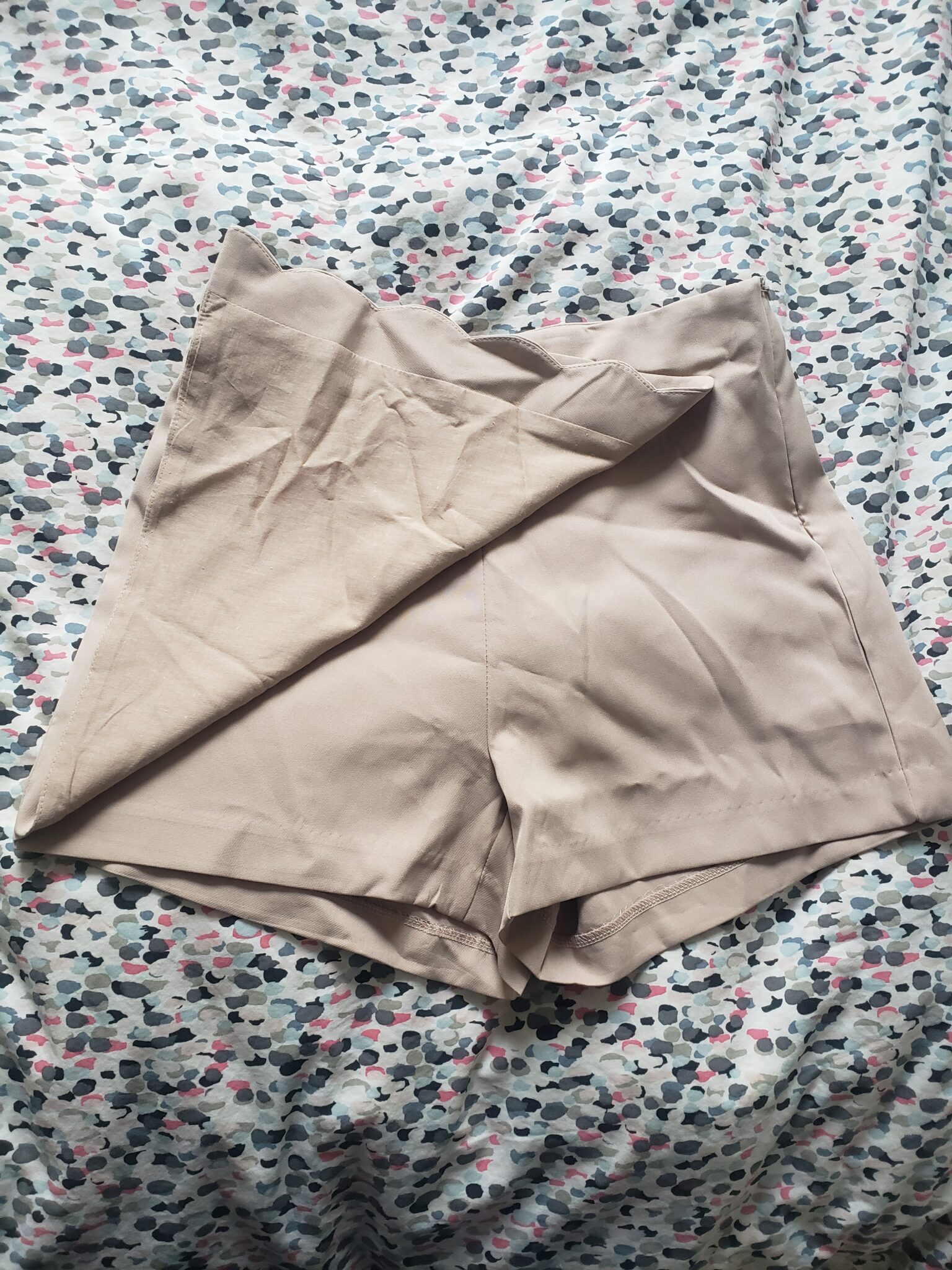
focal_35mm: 26
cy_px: 635
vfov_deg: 67.3
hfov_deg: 53.1
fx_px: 953
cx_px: 476
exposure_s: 1/50
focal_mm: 4.3
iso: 250
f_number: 2.4
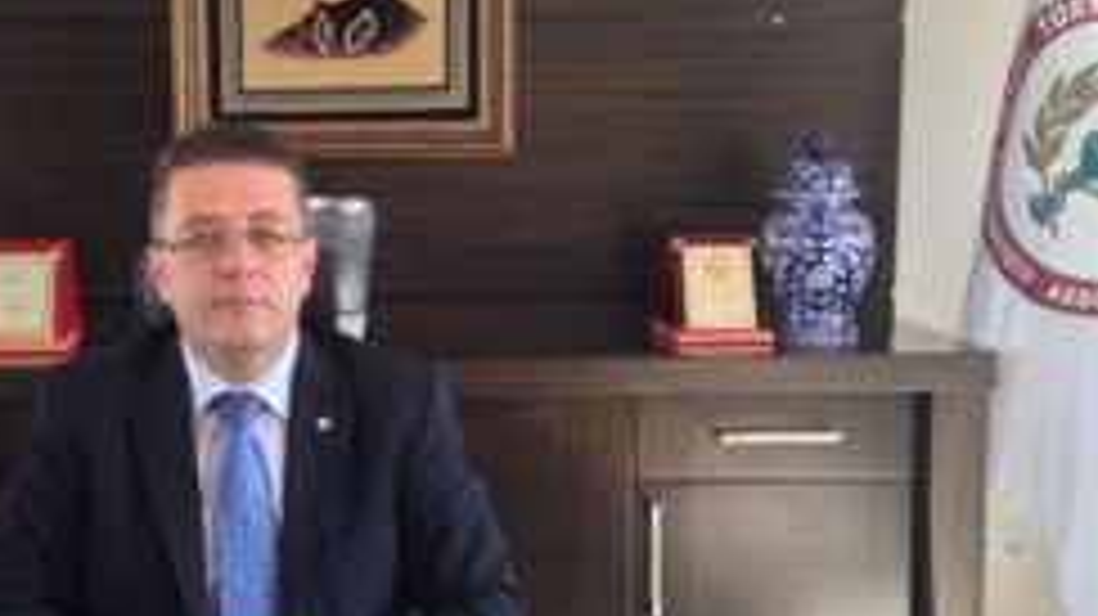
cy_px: 346
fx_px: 2037
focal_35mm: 70
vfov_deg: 17.2
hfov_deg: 29.8
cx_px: 320
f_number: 2.4
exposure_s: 1/30
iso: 50
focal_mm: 4.28
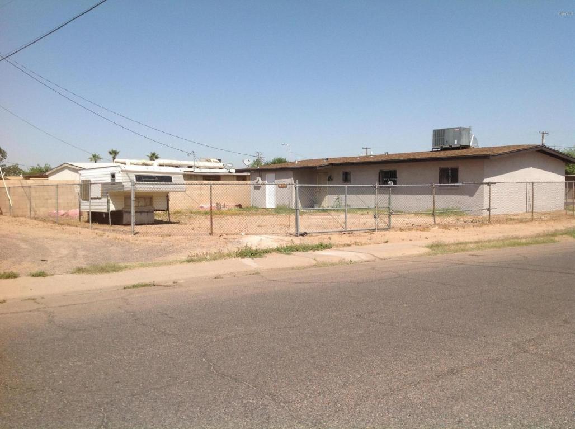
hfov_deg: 52.7
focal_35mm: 35
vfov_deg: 40.6
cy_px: 214
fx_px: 580
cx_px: 288
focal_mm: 4.28
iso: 50
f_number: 2.4
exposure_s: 1/3030
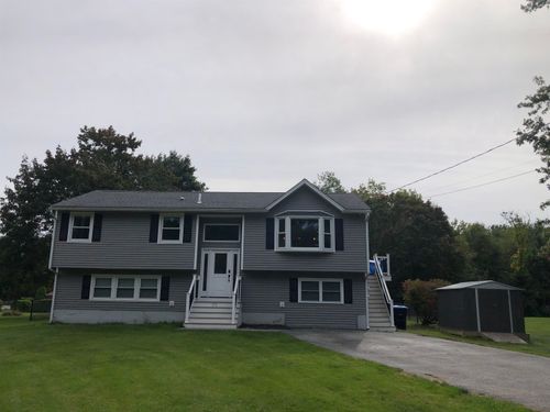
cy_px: 206
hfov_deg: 63.4
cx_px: 275
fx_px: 445
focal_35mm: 28
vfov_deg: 49.7
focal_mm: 3.99
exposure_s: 1/4367
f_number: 1.8
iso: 25
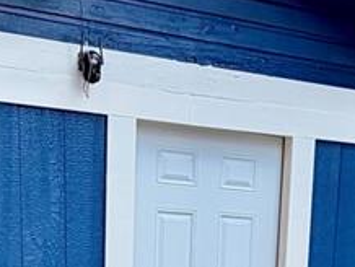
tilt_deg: -10.1
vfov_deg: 17.3
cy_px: 396
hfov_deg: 25.2
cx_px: 226
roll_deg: -2.7
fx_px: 791
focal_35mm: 77
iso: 50
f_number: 2.2
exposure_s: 1/502
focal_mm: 2.22
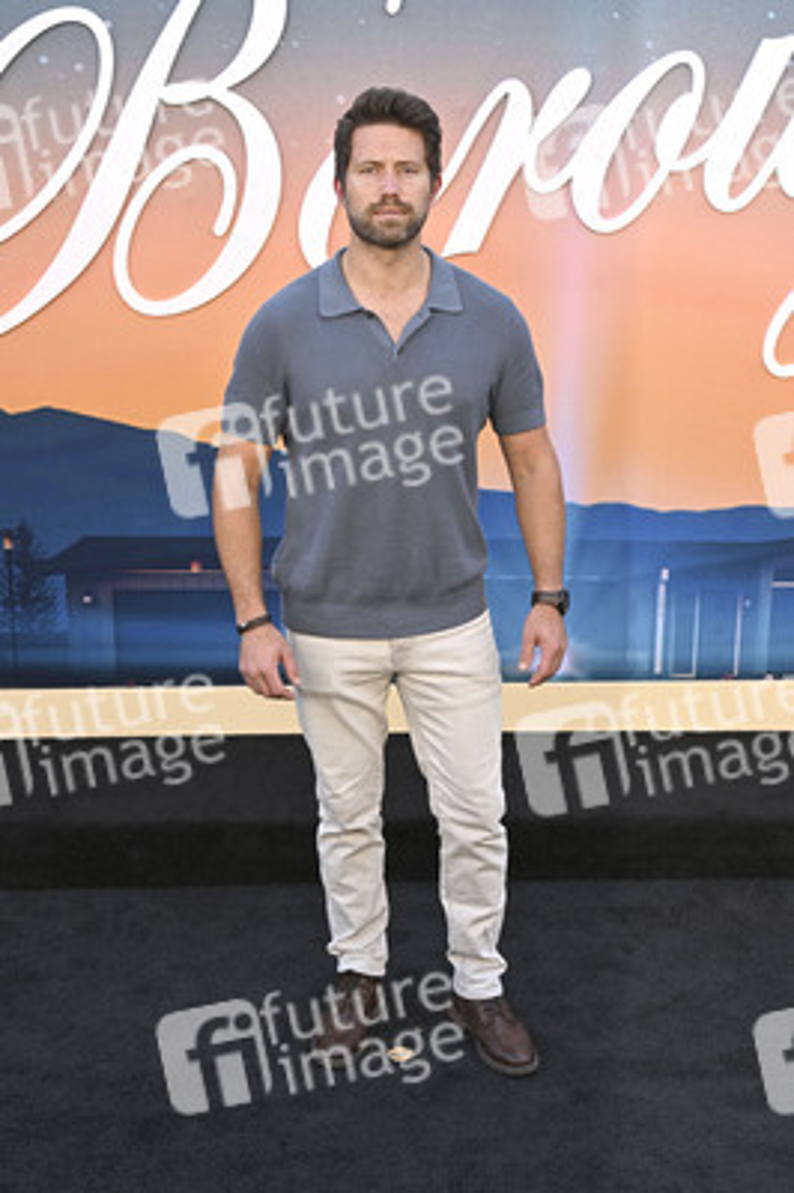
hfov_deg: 29.8
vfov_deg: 43.6
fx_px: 1491
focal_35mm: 45
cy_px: 596
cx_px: 397
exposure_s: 1/320
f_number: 7.1
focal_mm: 45
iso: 500
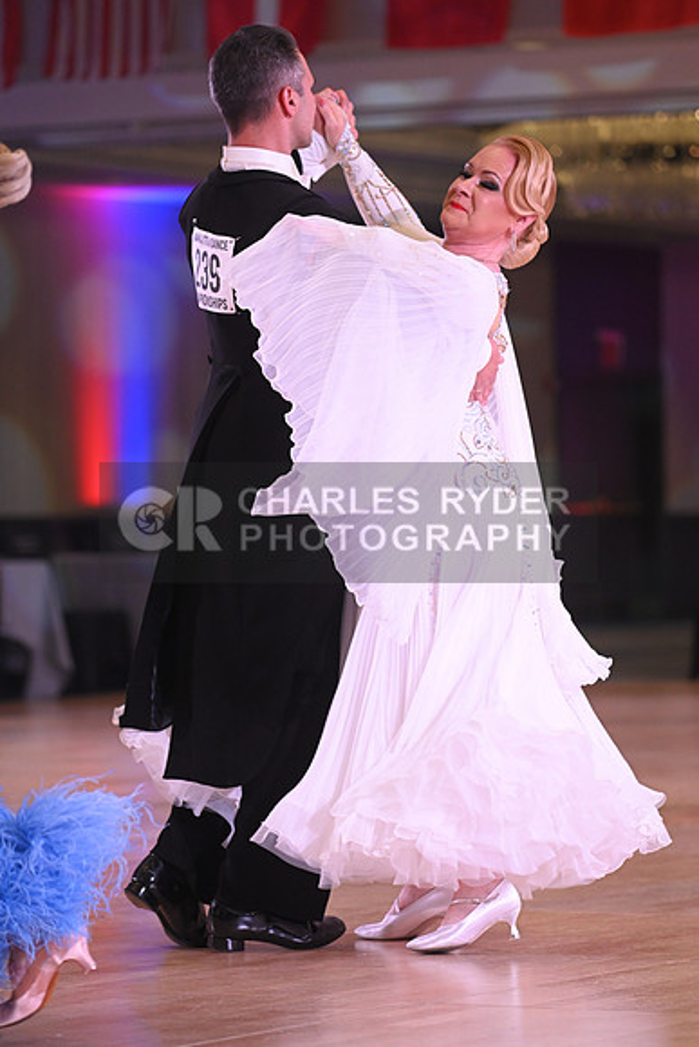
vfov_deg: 12.8
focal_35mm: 160
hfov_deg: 8.6
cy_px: 524
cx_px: 350
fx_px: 4657
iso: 2500
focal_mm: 160
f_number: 5
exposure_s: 1/320
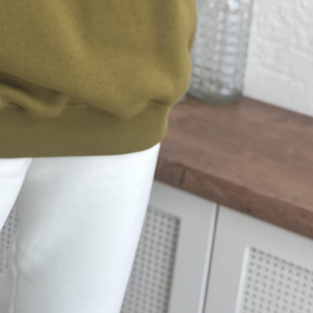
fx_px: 1136
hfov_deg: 15.5
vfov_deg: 15.3
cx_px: 32
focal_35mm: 111
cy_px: -33
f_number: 1.78
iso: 64
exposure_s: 1/157
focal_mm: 6.76
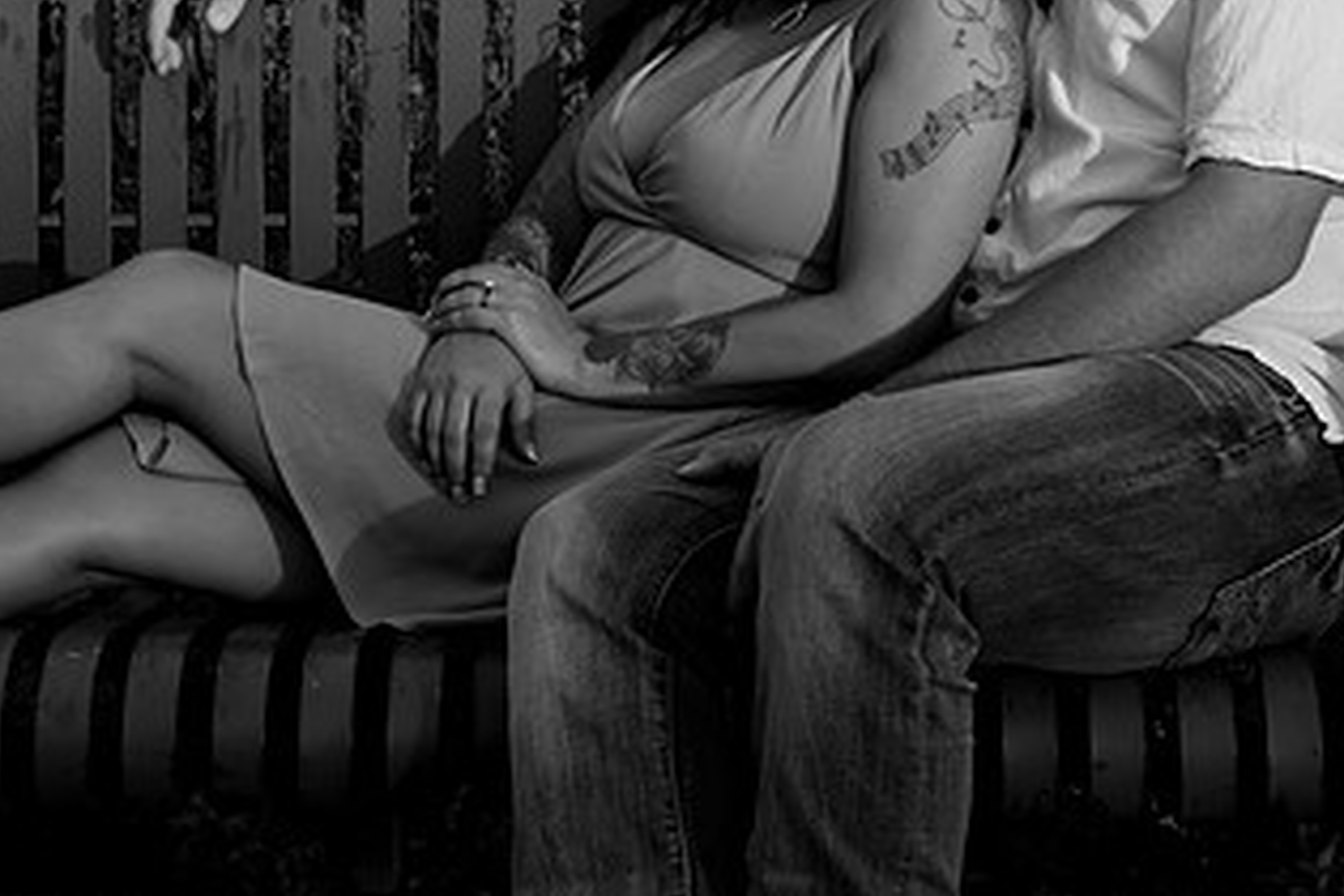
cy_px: 99
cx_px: 539
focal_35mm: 106
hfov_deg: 19.3
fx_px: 3957
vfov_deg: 12.8
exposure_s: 1/100
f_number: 7.1
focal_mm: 52
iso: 200
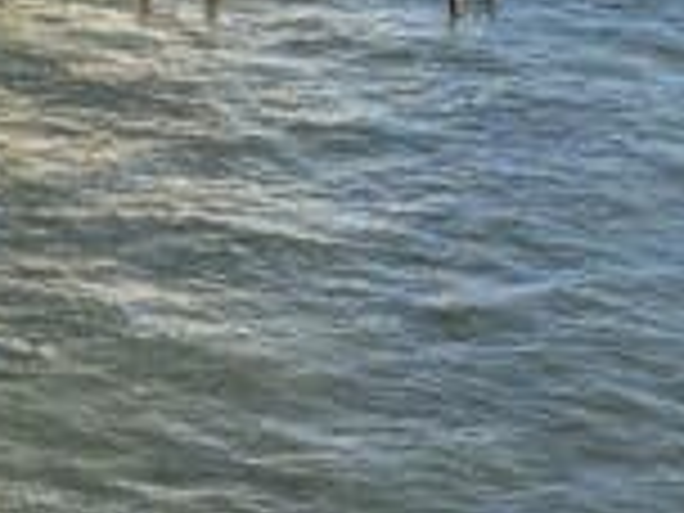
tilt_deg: -2.3
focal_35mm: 207
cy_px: -778
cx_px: -639
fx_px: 4090
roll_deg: -1.2
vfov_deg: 6.7
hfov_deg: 9.0
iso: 64
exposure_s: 1/3717
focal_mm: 6.76
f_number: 1.78
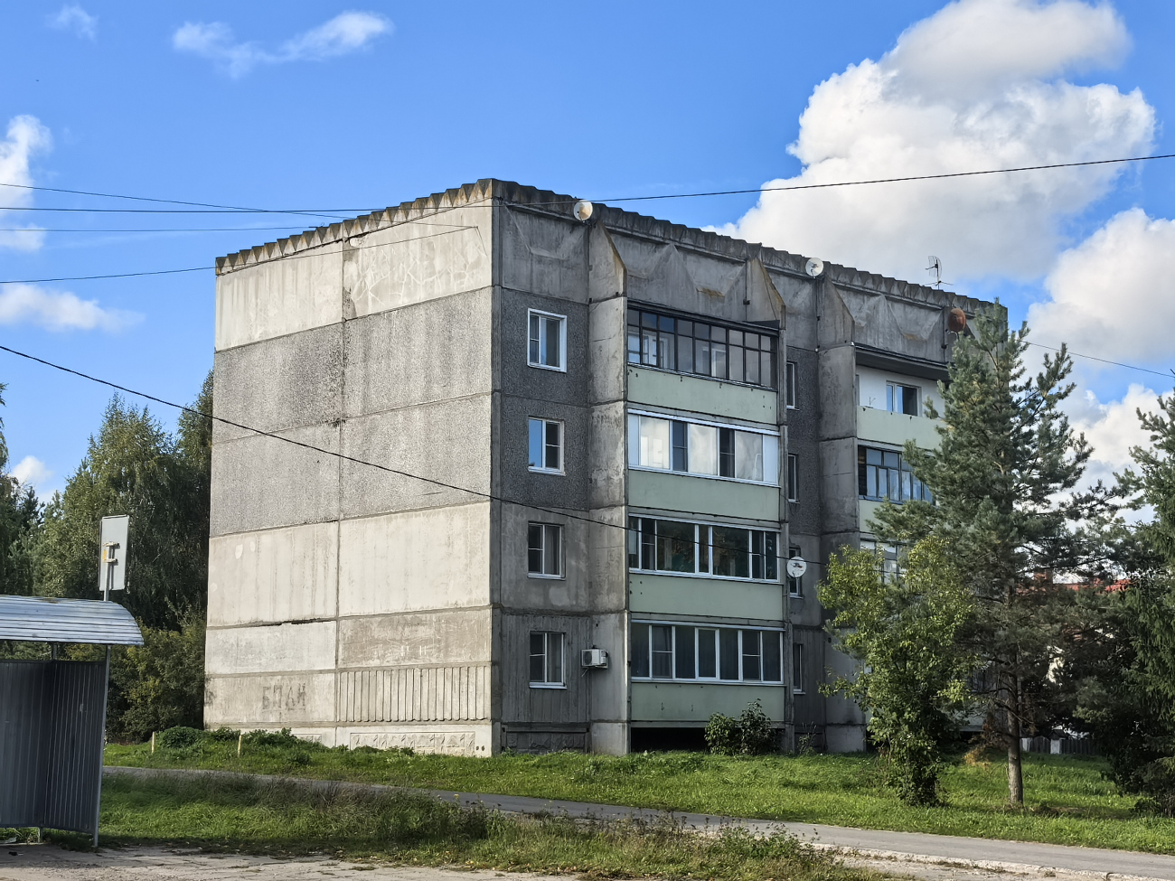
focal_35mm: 57
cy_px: 440
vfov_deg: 25.7
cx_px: 588
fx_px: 1935
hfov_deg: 33.8
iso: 50
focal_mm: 6.98
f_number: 2
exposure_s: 1/2137
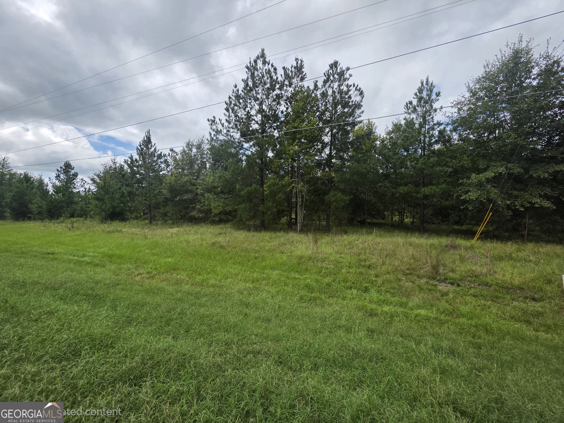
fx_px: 212
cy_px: 212
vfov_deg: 89.9
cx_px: 282
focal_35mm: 13
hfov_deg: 106.2
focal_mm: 2.2
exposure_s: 1/2500
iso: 40
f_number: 1.9
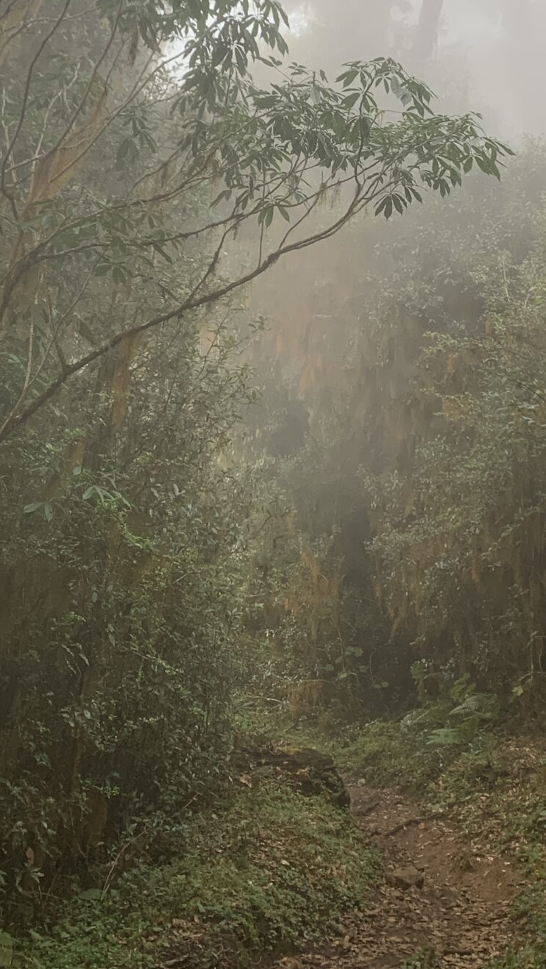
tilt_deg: +10.6
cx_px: 382
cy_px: 133
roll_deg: -4.7
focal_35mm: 55
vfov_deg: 36.0
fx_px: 1415
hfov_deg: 21.7
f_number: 1.8
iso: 40
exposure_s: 1/121
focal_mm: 4.25
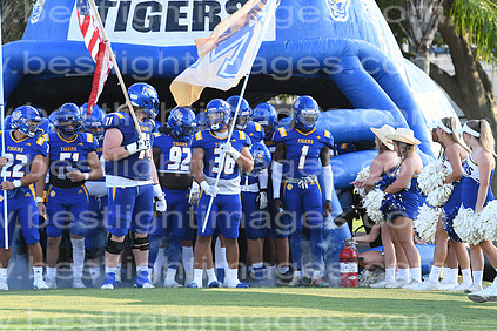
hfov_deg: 6.1
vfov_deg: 4.0
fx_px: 4689
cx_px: 181
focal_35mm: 340
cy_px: 143
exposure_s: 1/500
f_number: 5.6
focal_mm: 165
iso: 400
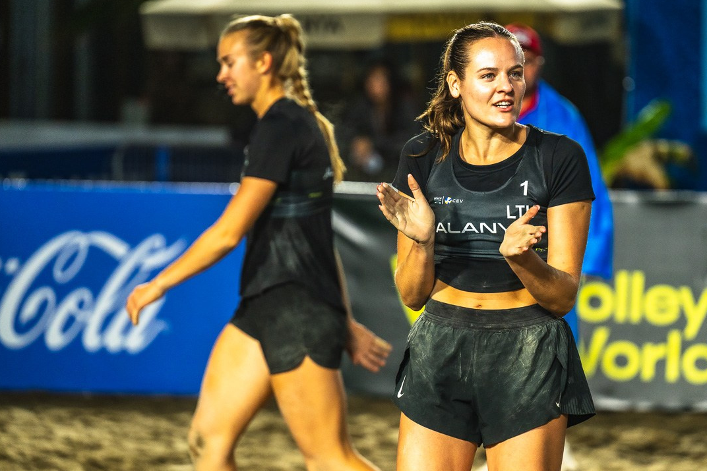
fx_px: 3987
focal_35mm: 203
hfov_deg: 10.1
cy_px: 262
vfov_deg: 6.8
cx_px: 419
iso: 1600
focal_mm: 170
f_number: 3.2
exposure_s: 1/2500
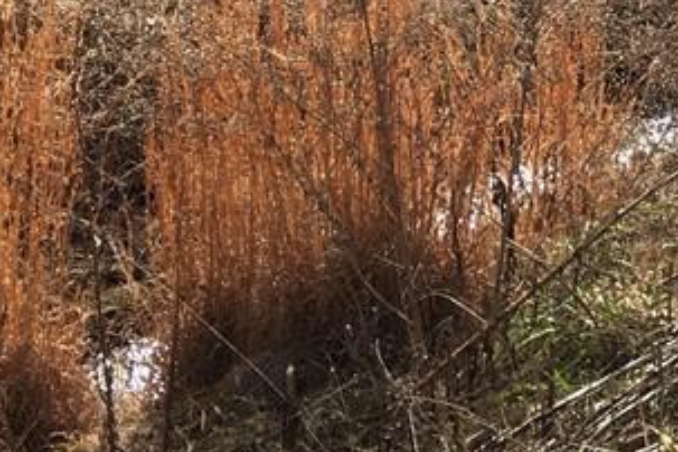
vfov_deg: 12.3
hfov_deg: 19.5
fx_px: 1921
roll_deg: -2.6
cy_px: -360
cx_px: 647
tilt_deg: -7.0
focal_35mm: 102
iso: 25
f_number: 2.2
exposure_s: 1/986
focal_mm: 4.15
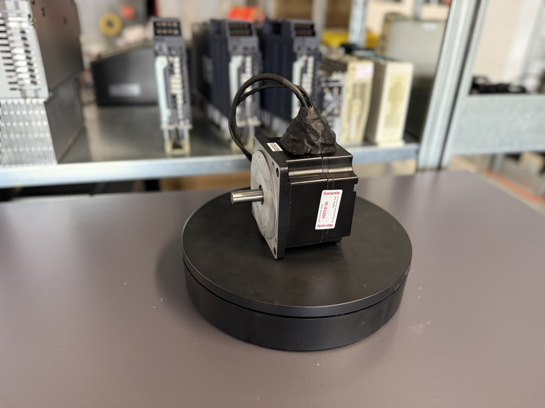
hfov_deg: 71.6
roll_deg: -1.7
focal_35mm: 24
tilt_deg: -27.1
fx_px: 378
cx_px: 272
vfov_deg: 56.8
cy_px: 204
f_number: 1.78
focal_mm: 6.76
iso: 250
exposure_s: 1/50
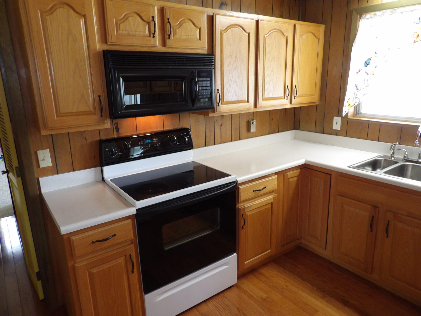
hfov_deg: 71.6
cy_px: 158
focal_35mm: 24
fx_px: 292
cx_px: 210
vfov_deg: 56.8
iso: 200
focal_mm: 4.3
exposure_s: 1/18
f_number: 3.2
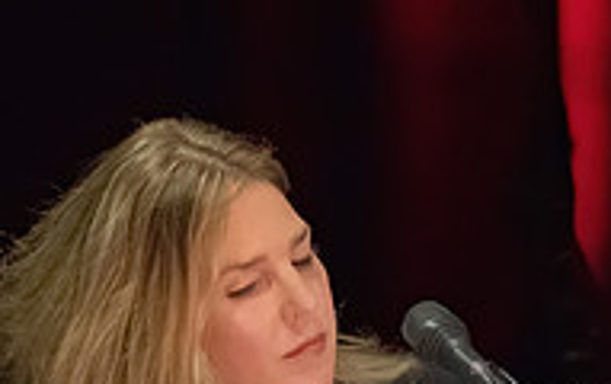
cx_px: 352
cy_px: 229
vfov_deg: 0.8
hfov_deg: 1.3
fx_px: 27166
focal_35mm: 1629
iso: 25600
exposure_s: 1/320
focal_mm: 400
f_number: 8
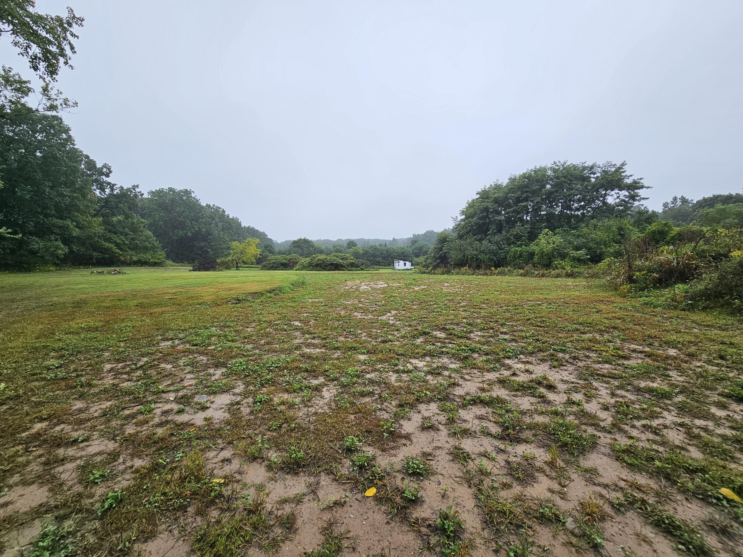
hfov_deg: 106.2
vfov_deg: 89.9
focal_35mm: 13
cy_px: 278
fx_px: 279
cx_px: 372
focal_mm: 2.2
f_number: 2.2
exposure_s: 1/612
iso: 50
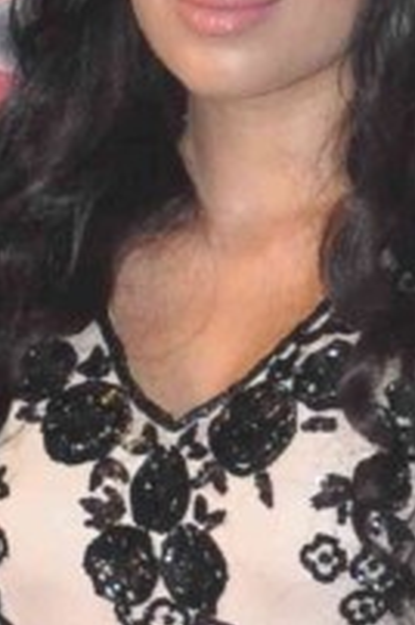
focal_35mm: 335
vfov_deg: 6.0
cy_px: 1179
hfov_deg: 4.0
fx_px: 5812
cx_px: -390
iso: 1600
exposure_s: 1/200
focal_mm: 30
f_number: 10
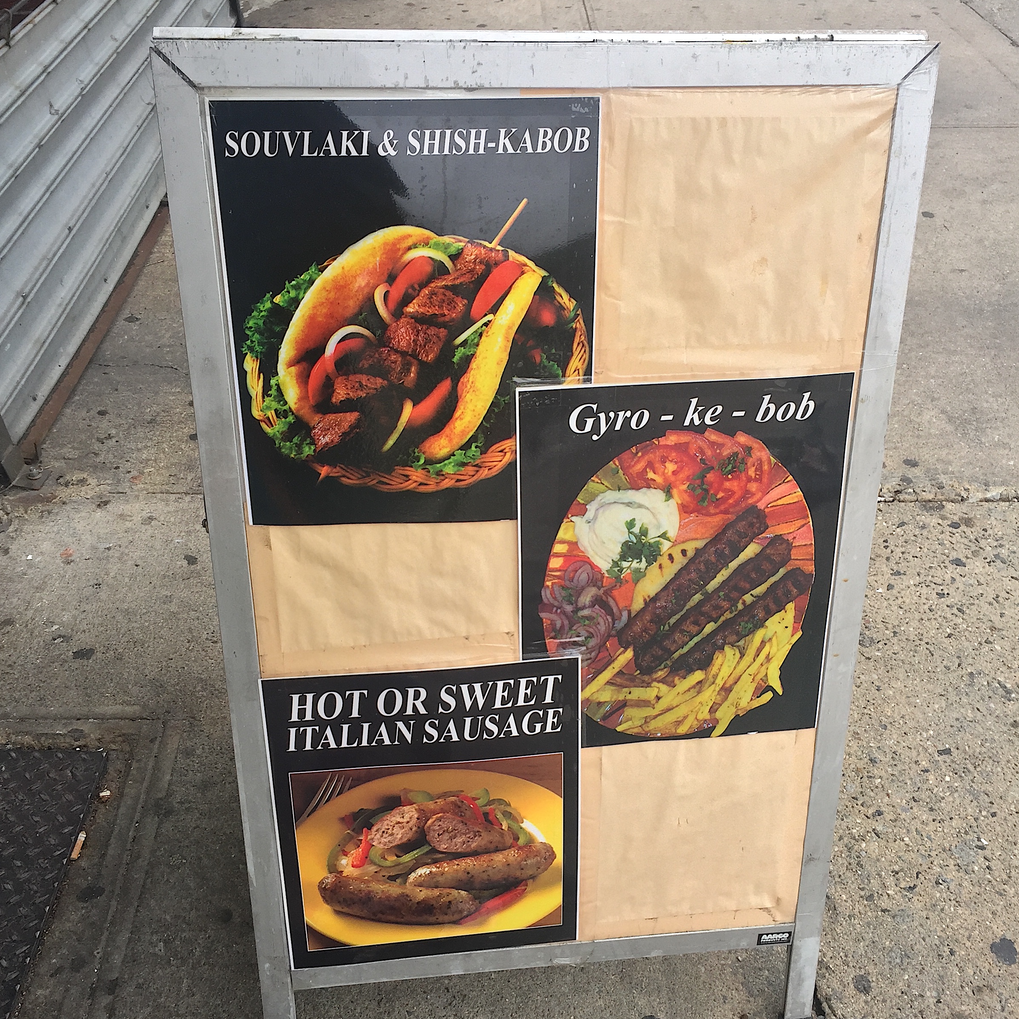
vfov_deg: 47.1
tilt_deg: -42.0
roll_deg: +2.0
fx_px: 1166
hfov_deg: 47.2
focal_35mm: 35
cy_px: 570
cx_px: 515
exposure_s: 1/235
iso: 32
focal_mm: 4.15
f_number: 2.2
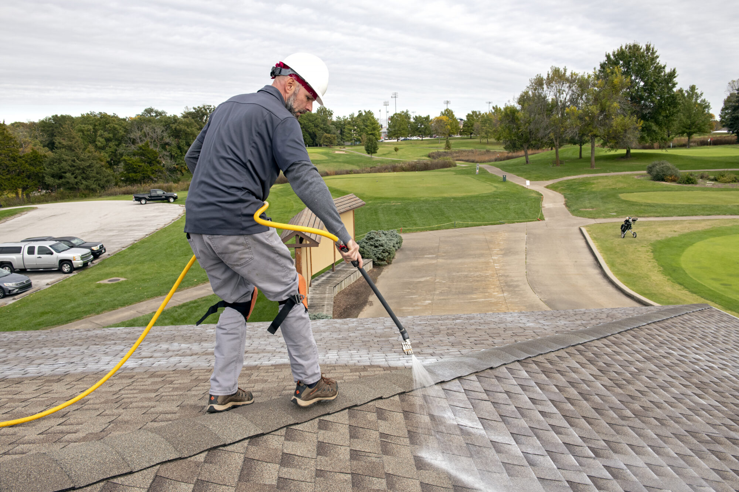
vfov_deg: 45.0
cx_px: 370
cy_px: 246
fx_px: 595
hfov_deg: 63.7
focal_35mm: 29
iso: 400
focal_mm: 29
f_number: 9
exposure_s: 1/320
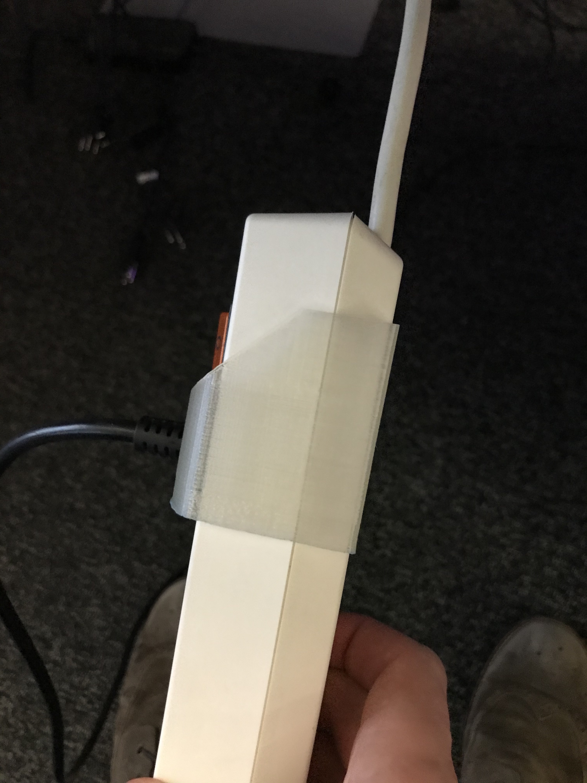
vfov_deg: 63.4
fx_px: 633
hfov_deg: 49.7
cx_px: 294
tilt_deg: -63.7
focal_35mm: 28
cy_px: 392
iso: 80
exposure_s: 1/7
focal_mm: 3.99
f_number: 1.8
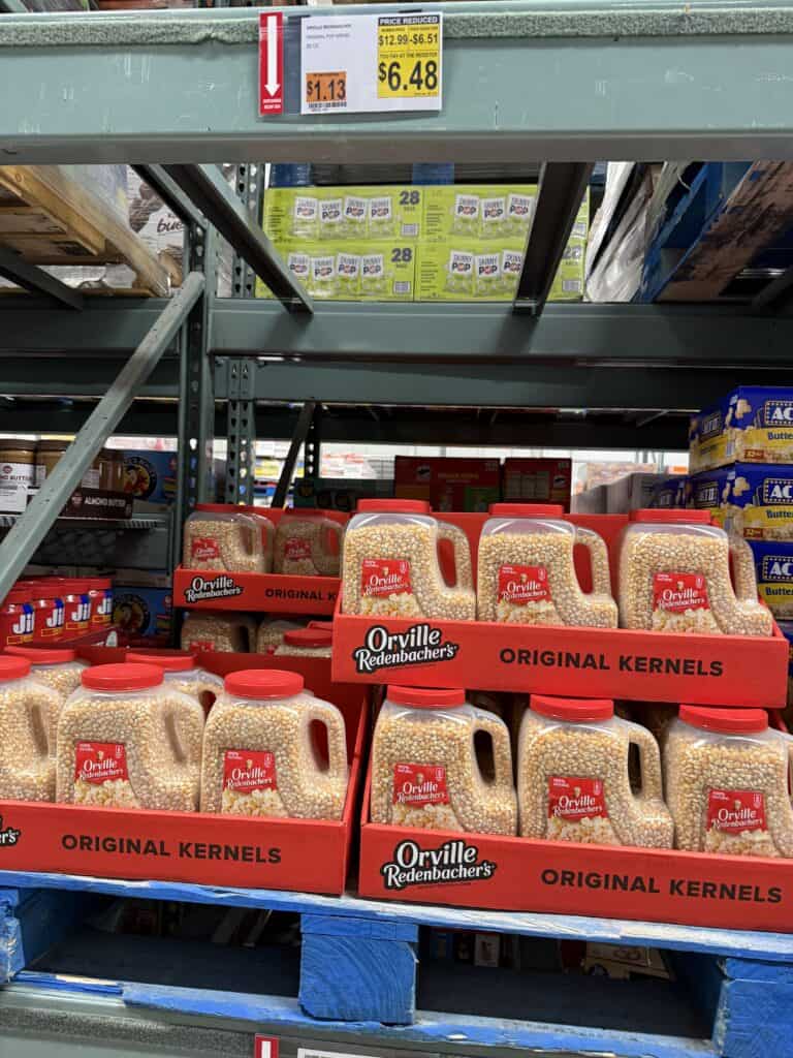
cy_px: 529
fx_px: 733
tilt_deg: +0.8
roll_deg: -2.2
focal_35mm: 24
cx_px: 396
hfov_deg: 56.8
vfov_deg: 71.6
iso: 250
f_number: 1.78
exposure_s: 1/60
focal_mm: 6.76
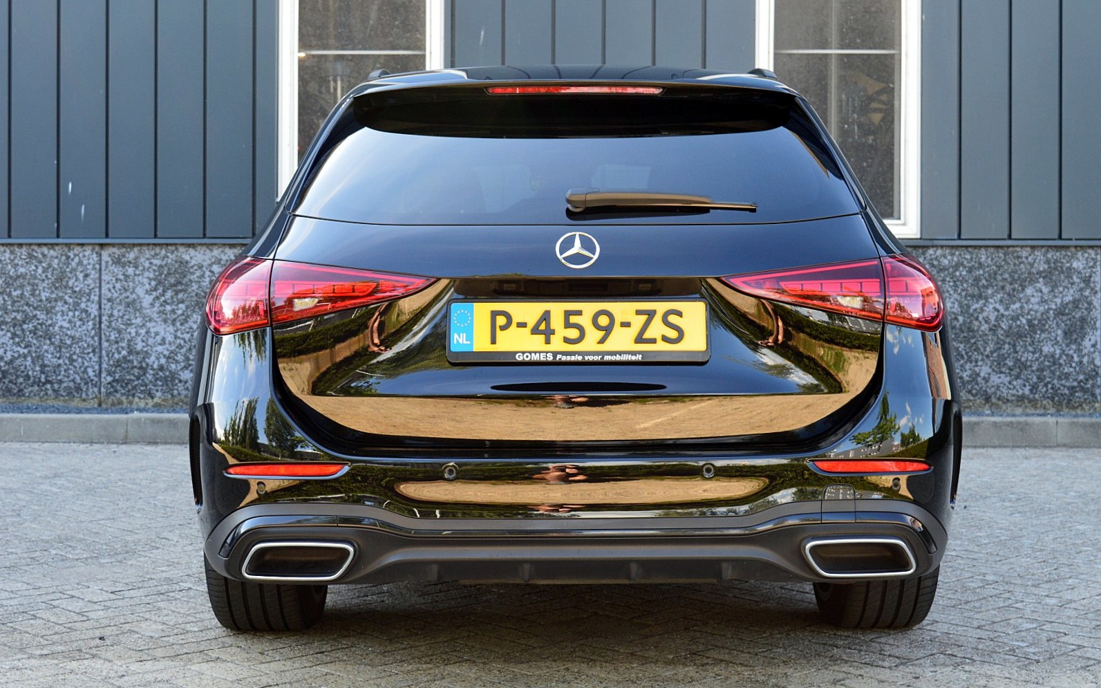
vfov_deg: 23.7
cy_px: 344
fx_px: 1636
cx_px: 555
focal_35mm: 55
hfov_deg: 37.2
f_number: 8
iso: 400
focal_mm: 35
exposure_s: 1/80
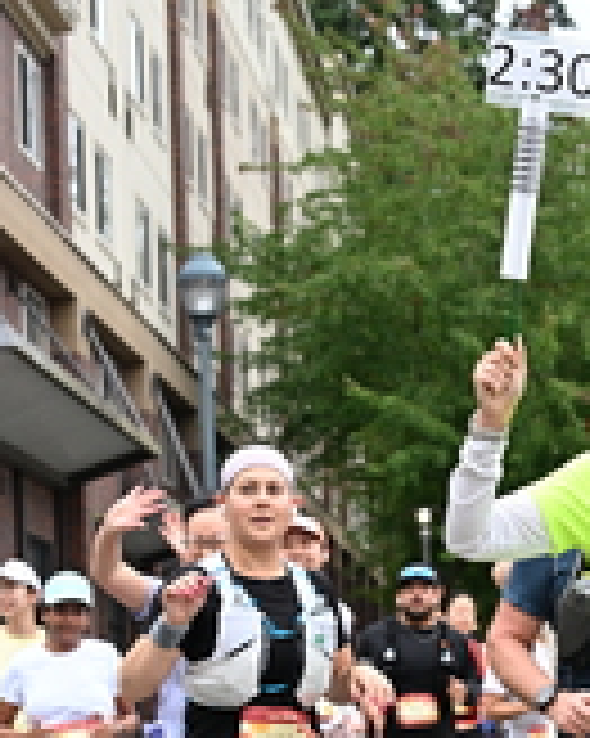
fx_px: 3102
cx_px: 808
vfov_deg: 13.5
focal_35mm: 142
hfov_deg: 10.6
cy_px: 616
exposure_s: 1/800
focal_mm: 45
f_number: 4
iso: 1600
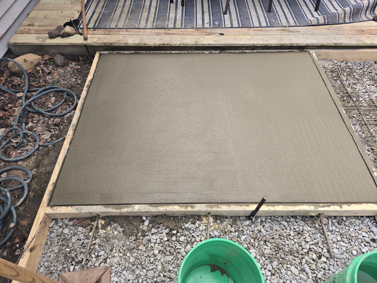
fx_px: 250
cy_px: 142
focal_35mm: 23
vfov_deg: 58.9
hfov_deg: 73.9
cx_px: 188
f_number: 1.8
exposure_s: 1/296
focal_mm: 5.4
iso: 25
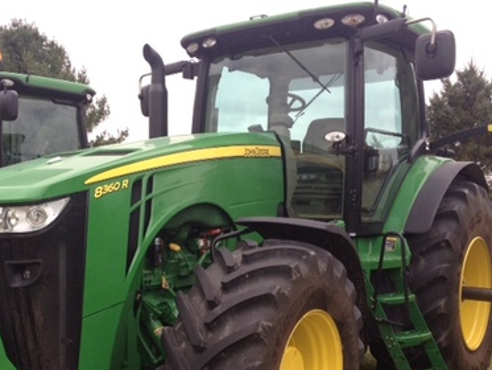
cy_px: 231
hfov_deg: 37.2
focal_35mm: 51
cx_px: 175
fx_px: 725
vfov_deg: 28.5
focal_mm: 4.28
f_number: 2.4
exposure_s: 1/289
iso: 64
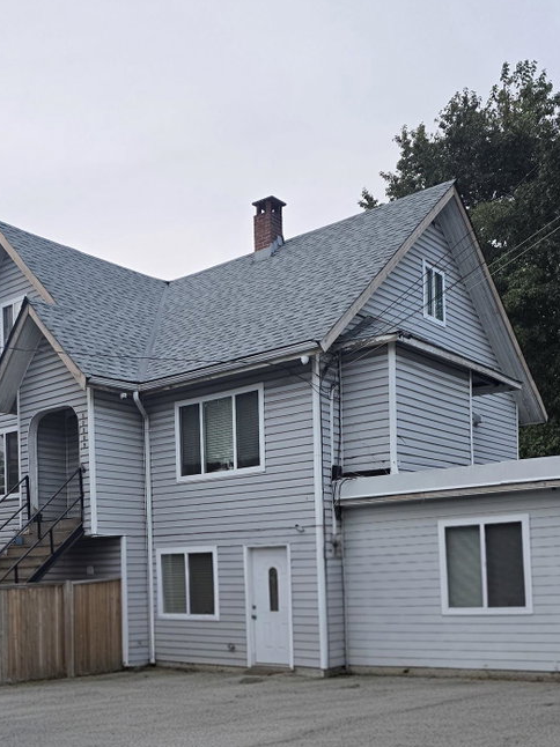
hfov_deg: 37.2
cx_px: 175
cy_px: 554
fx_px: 820
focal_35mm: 38
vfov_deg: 47.3
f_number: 1.7
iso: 200
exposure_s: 1/182
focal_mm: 6.3
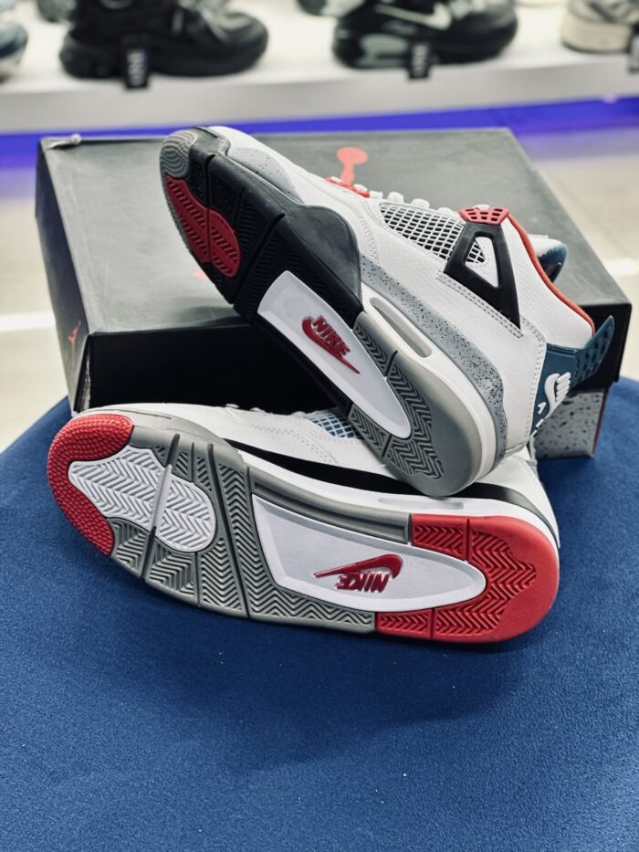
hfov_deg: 19.1
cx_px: 320
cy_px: 426
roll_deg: -5.4
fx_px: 1895
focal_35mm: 77
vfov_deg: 25.3
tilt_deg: -31.3
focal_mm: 9
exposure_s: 1/50
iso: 160
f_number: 2.8
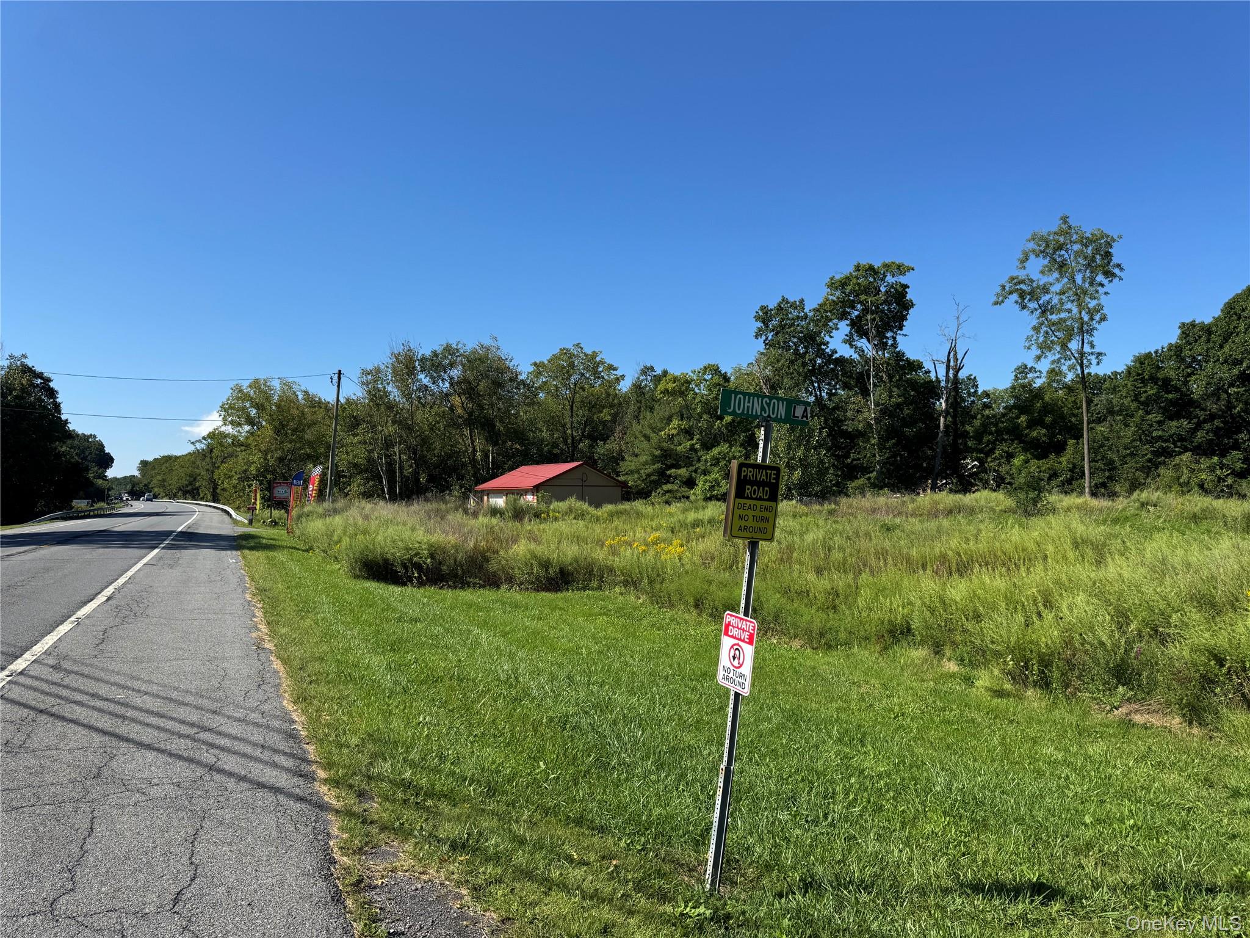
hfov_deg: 71.6
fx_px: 867
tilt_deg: +1.1
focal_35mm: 24
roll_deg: +0.6
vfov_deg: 56.8
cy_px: 469
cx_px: 625
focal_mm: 6.76
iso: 80
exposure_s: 1/4049
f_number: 1.78
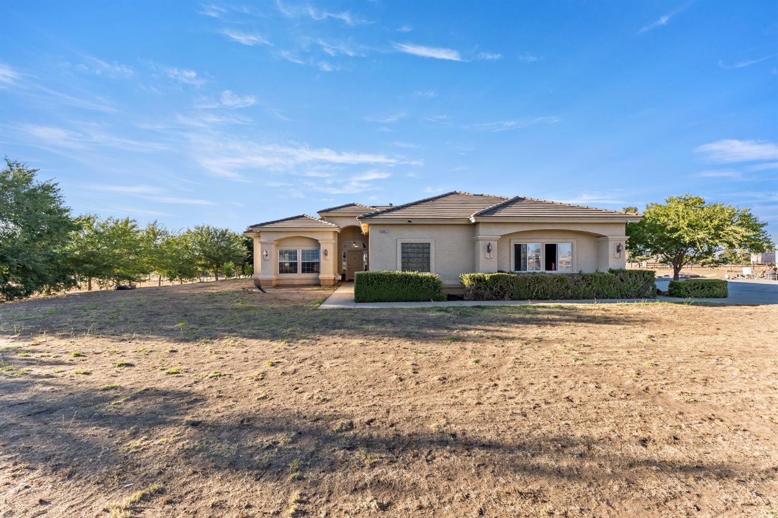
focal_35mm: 14
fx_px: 303
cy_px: 259
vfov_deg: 81.2
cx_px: 389
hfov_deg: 104.3
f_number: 8
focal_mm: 14
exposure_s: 1/125
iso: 80
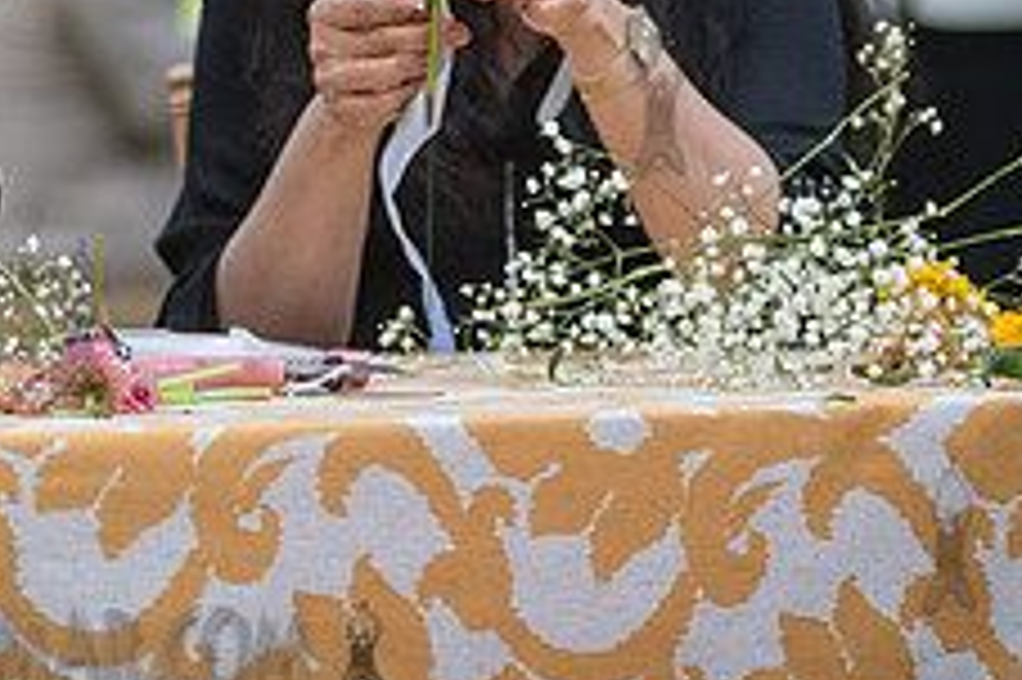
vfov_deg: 4.1
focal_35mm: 331
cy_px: -142
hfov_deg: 6.2
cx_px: 176
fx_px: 9390
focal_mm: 105
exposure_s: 1/640
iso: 1000
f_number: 3.2
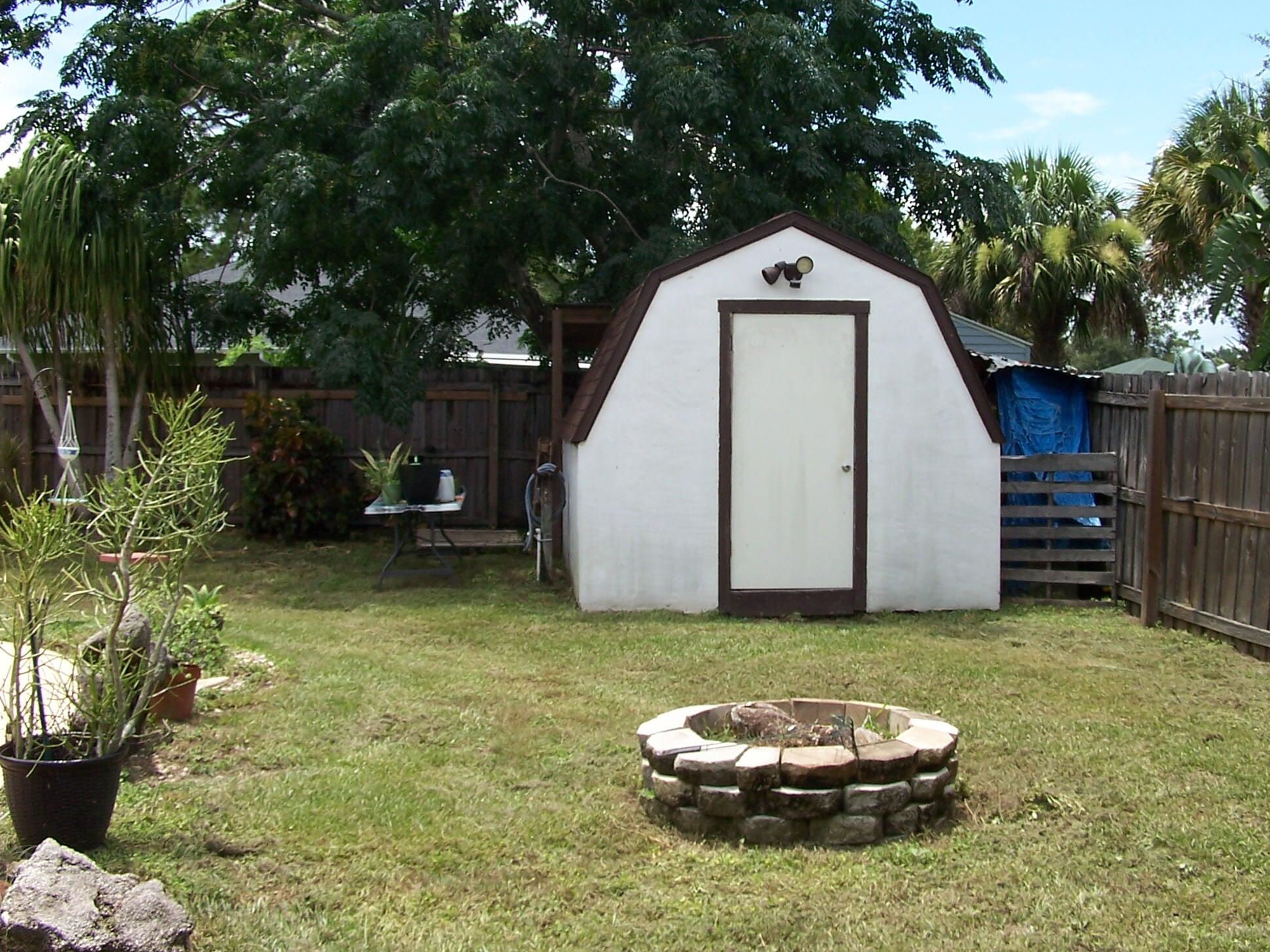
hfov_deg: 42.0
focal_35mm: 45
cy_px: 408
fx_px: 1651
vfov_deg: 32.1
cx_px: 716
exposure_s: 1/350
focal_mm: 6.3
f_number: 4
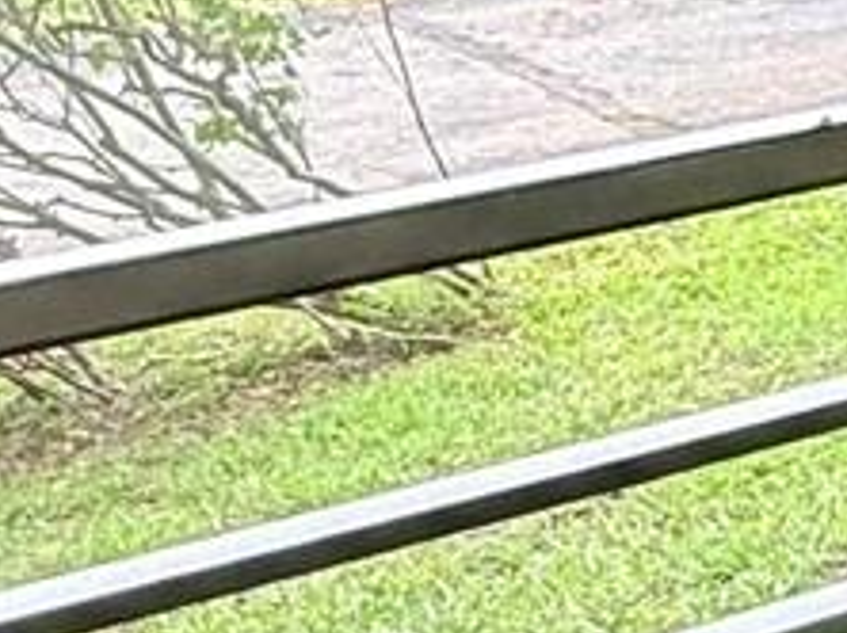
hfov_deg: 14.8
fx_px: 2469
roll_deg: +1.4
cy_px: 366
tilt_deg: -19.7
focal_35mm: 101
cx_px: 1828
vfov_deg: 14.6
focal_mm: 2.22
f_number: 2.2
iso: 50
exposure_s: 1/99
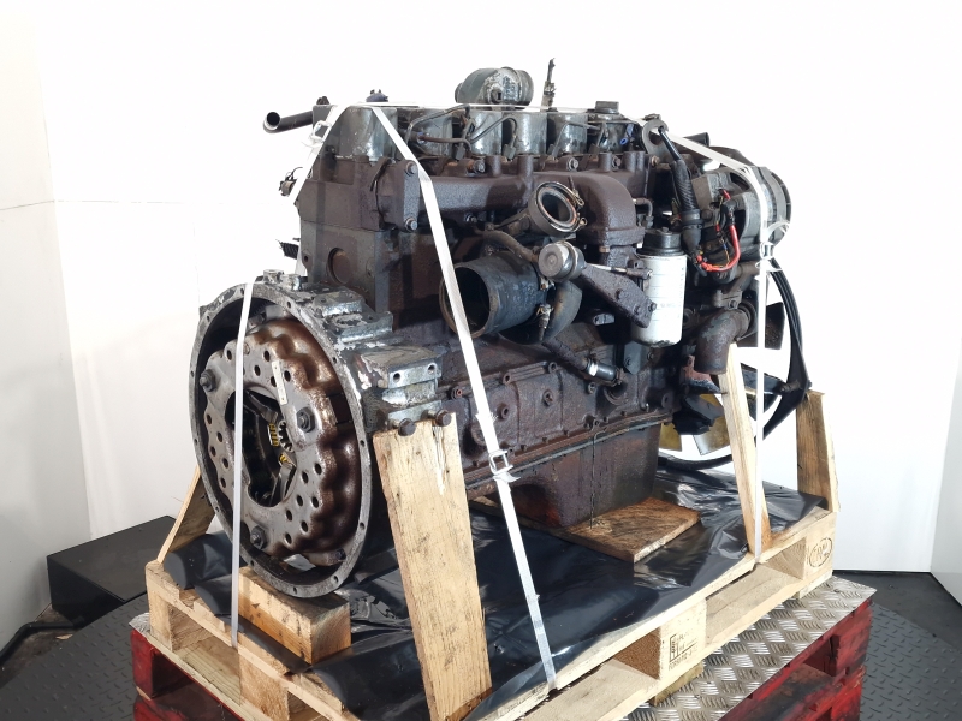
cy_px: 360
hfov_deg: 73.9
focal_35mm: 23
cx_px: 481
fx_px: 639
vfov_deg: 58.9
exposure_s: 1/50
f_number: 1.8
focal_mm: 6.4
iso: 125
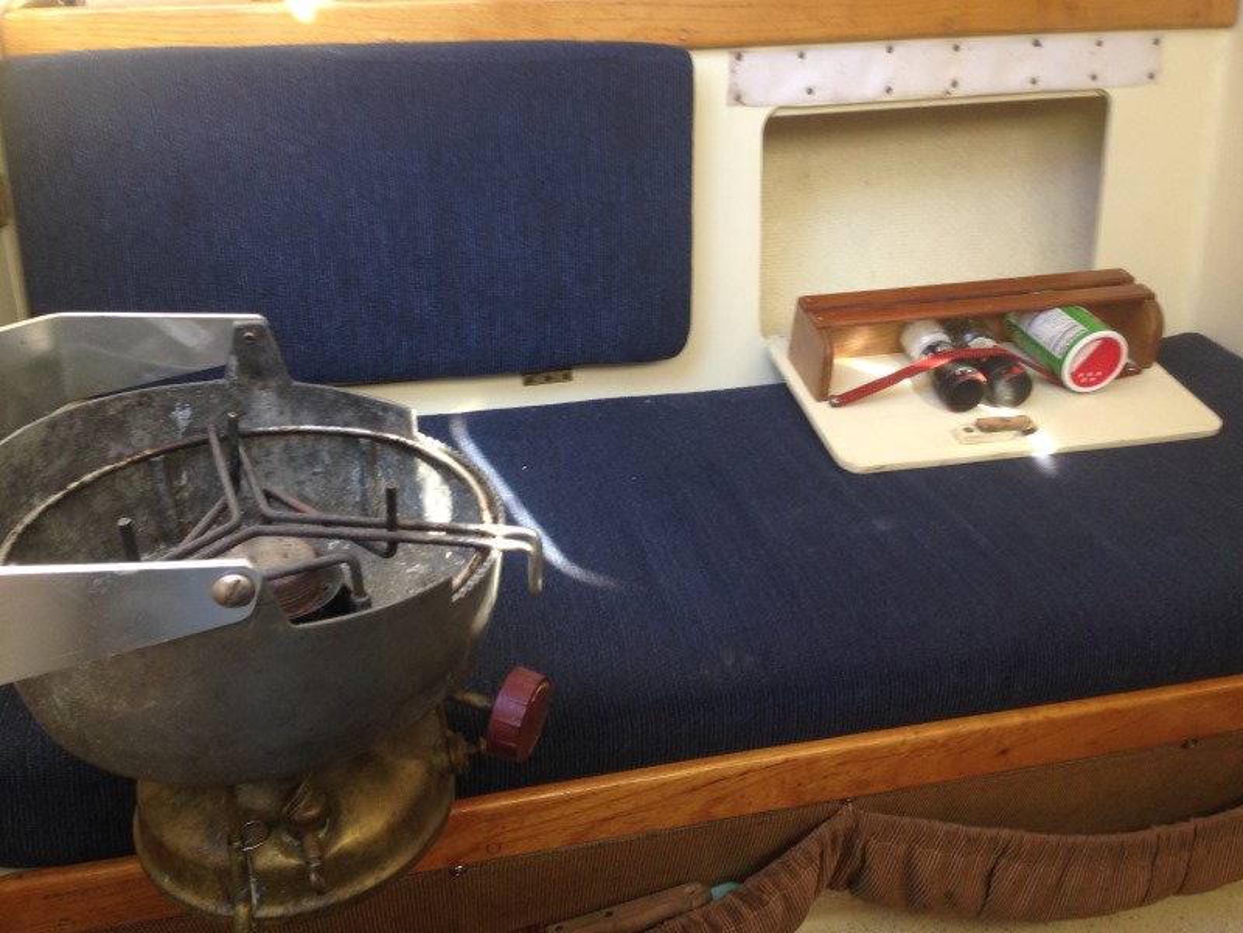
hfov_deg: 55.4
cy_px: 466
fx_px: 1185
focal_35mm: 33
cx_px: 622
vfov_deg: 42.9
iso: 64
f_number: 2.4
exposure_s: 1/60
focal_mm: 4.12
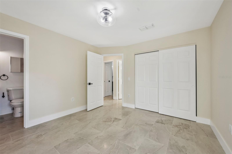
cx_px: 116
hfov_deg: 104.3
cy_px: 77
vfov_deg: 81.1
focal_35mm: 14
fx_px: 90
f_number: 8
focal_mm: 14
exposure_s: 1/50
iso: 400
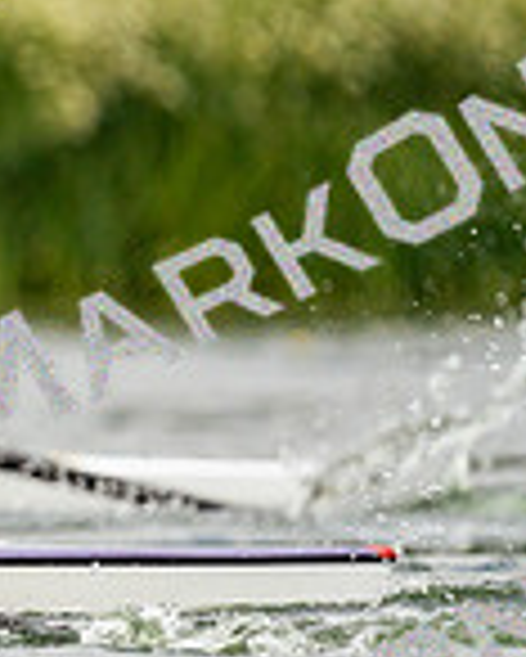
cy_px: 277
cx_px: -764
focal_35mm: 2144
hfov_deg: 0.7
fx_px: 41678
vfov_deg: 0.9
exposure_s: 1/2000
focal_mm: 576
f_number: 6.3
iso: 400
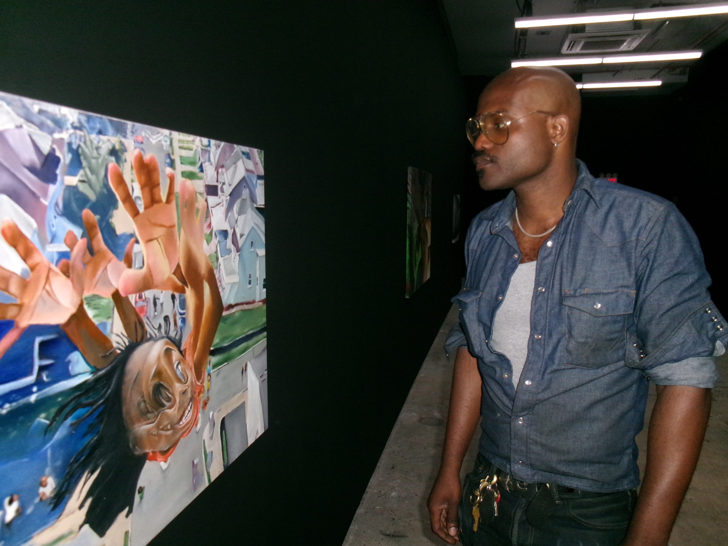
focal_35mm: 28
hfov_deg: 63.4
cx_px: 364
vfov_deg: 49.7
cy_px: 273
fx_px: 589
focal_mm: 5.1
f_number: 3.9
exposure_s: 1/60
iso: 400
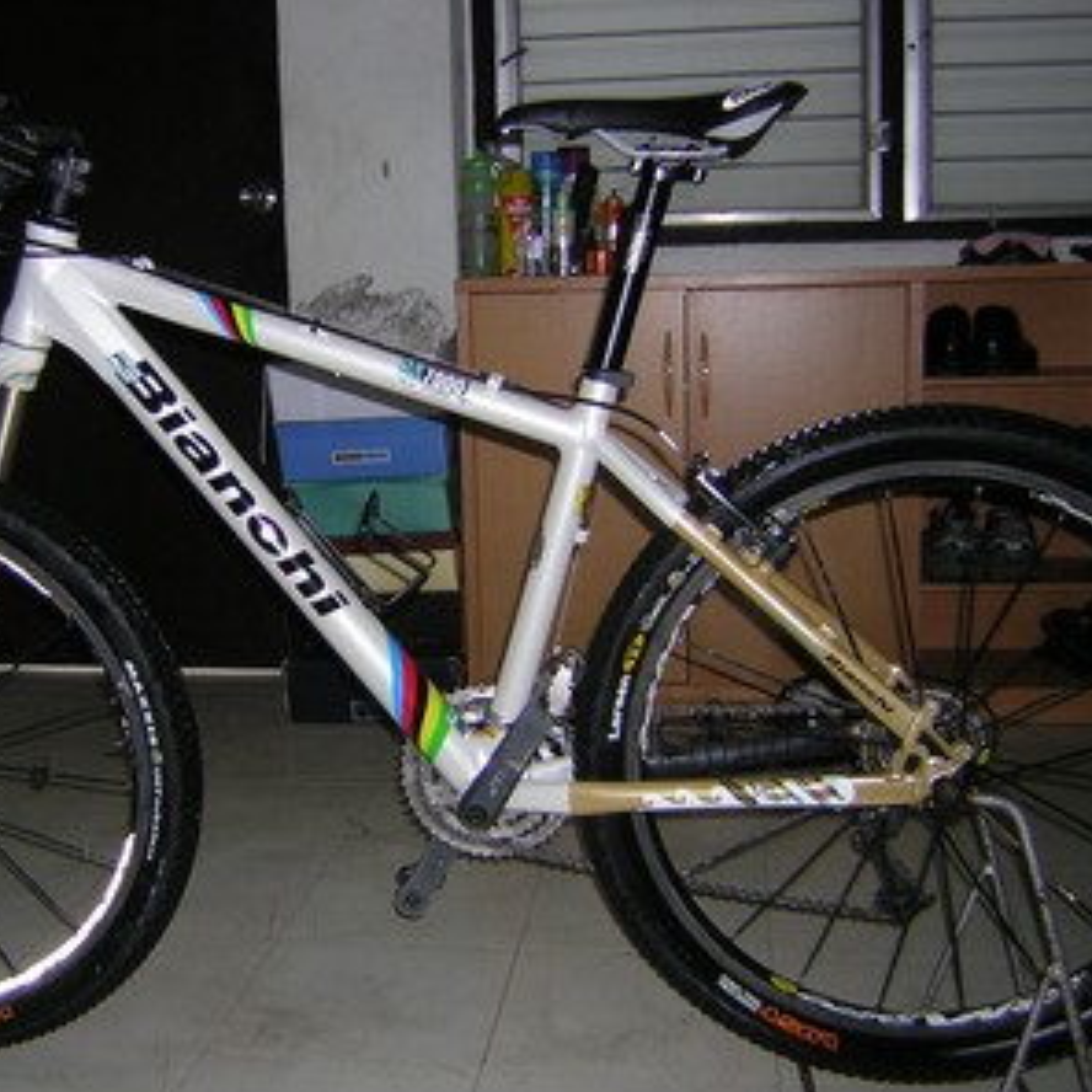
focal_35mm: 43
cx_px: 417
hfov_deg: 38.9
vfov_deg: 39.2
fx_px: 1535
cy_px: 550
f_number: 2.6
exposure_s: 1/60.1
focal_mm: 4.7
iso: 50
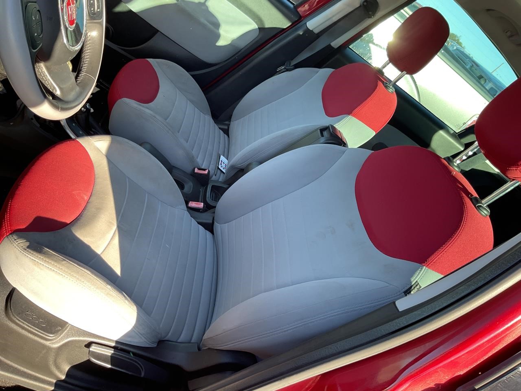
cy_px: 196
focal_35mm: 29
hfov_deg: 61.7
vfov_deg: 48.2
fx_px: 436
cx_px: 260
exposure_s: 1/120
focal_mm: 3
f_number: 1.8
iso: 25
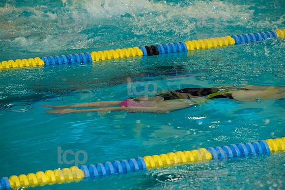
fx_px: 1425
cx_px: 142
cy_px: 95
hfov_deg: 11.4
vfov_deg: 7.6
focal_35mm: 180
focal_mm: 180
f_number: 5.6
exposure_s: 1/250
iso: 2000
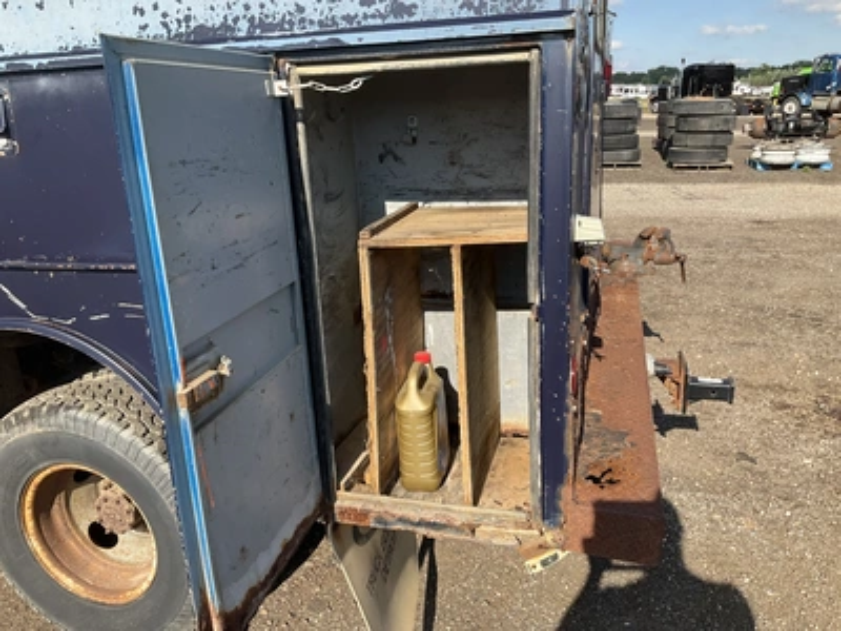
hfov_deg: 61.7
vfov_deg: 48.2
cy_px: 316
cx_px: 420
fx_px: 705
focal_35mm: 29
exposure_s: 1/1035
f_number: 1.8
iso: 25
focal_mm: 3
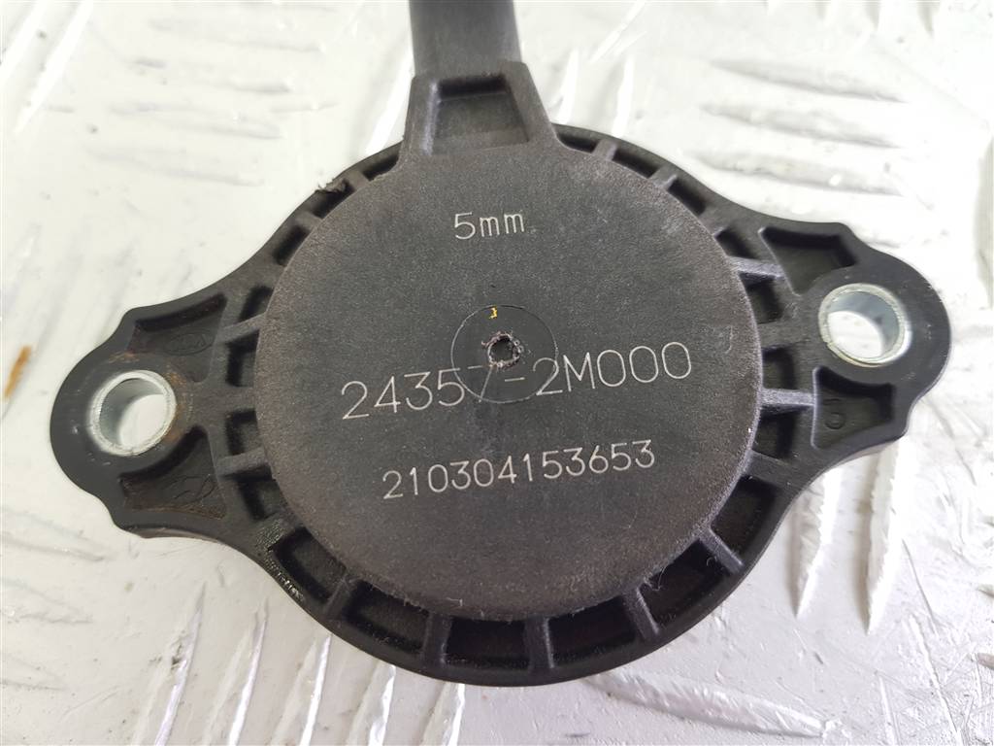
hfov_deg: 67.3
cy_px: 373
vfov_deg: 53.1
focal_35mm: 26
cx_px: 497
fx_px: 747
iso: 80
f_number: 1.7
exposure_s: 1/100
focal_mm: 4.2
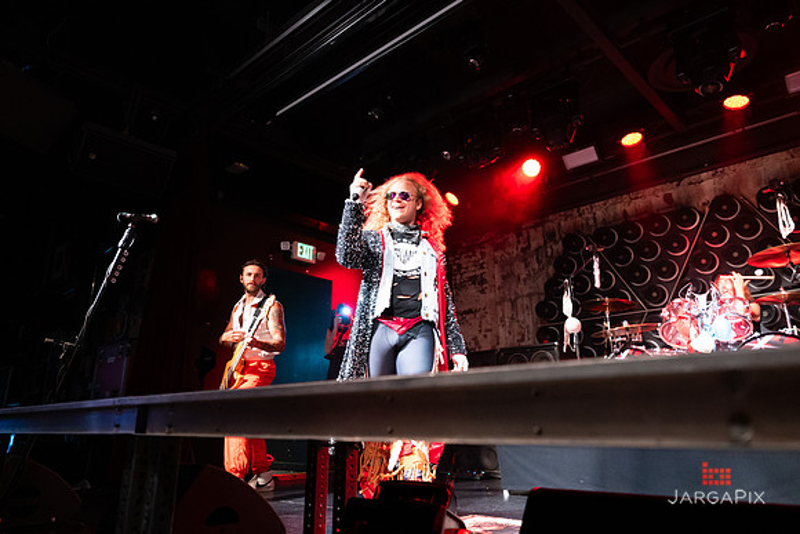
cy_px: 263
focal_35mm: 25
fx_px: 554
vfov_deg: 51.4
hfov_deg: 71.7
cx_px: 401
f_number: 2.8
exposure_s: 1/160
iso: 6400
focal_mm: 24
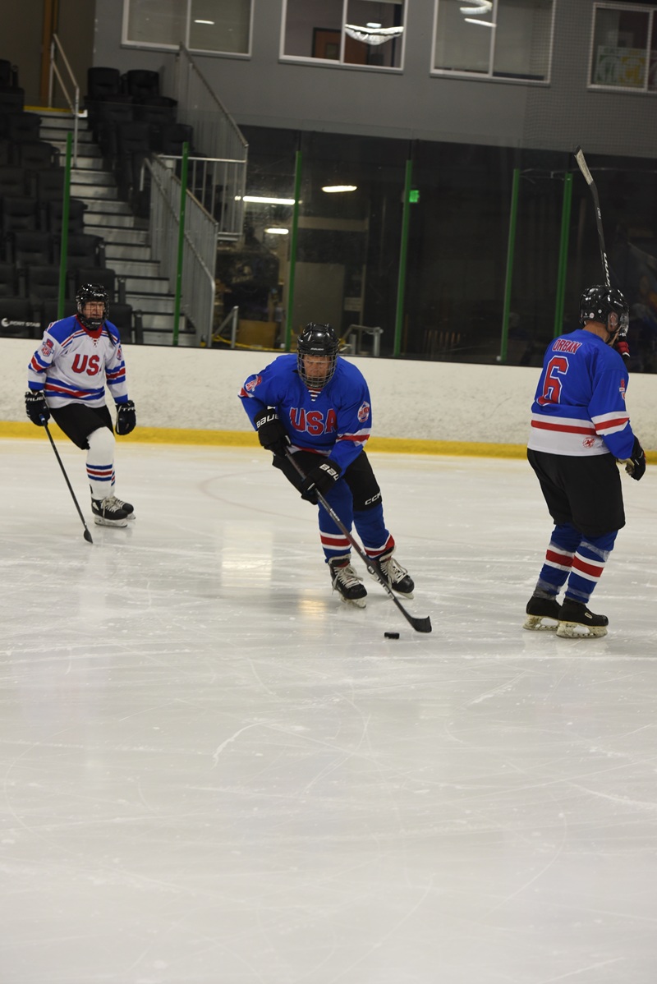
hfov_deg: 14.4
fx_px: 2597
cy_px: 492
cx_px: 328
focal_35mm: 95
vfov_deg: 21.4
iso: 1250
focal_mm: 95
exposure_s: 1/200
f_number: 5.6
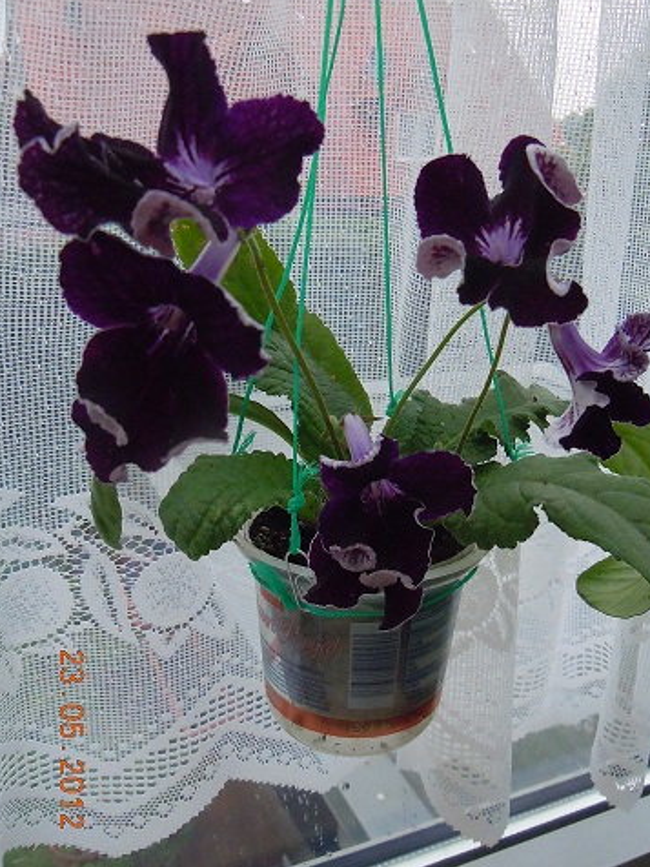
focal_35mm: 34
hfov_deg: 41.7
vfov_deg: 53.8
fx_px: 851
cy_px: 382
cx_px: 363
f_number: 3.5
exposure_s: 1/60
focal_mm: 5.4
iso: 800
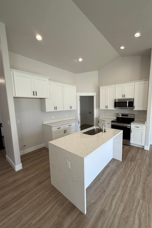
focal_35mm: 15
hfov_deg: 76.9
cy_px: 117
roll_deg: +0.6
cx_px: 87
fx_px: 95
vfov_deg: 100.4
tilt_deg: -7.2
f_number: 2.2
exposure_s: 1/120
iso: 50
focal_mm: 2.22
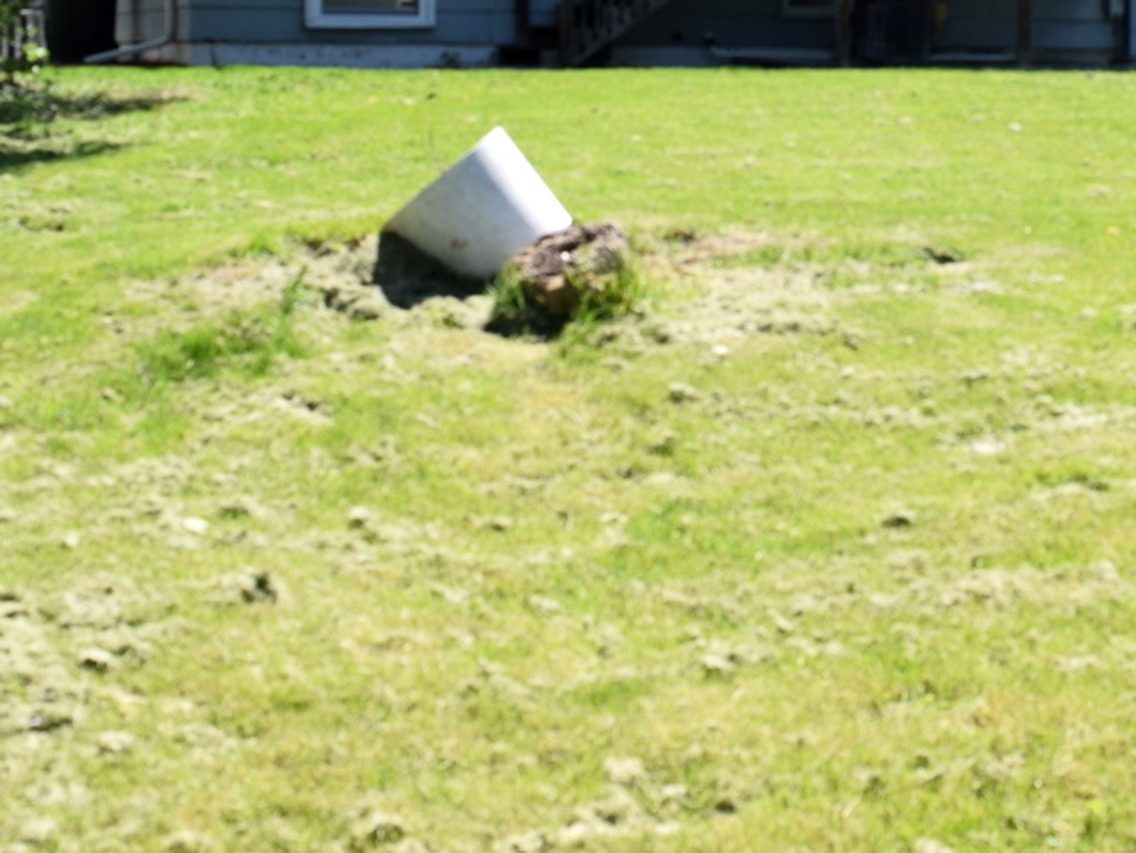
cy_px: 95
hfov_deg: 28.5
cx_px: 977
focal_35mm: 66
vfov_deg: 21.8
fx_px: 2166
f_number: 9
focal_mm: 18
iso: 200
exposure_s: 1/320
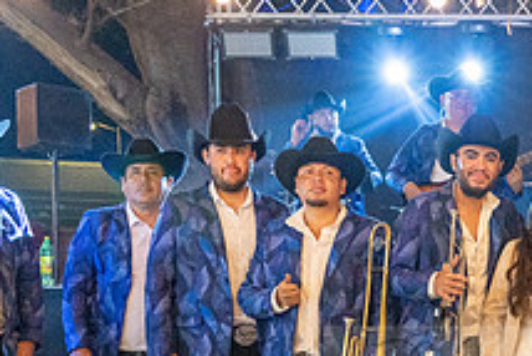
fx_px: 1124
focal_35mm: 76
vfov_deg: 17.4
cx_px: 539
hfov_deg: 25.3
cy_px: 385
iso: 2500
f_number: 5
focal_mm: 28
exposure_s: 1/80
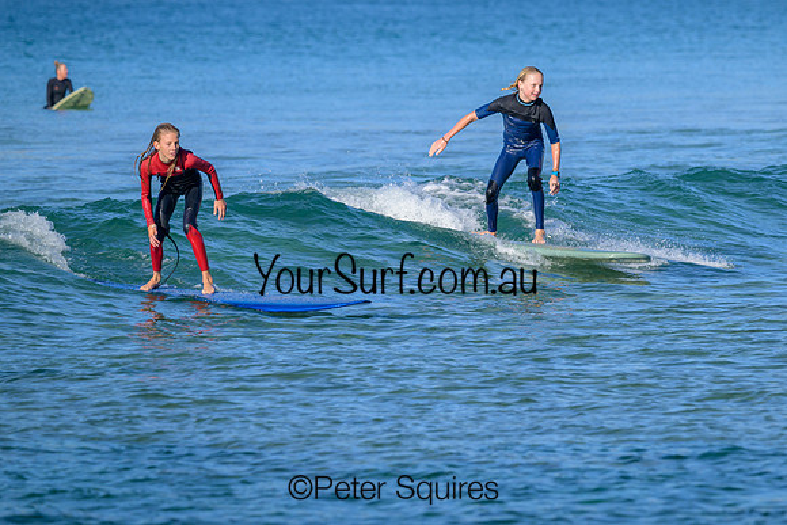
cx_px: 496
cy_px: 221
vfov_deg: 3.3
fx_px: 9178
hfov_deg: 4.9
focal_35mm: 420
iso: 220
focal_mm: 330
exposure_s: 1/1600
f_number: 7.1
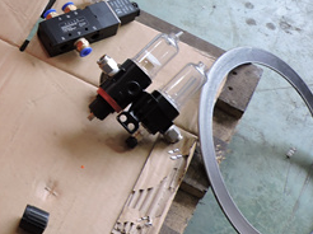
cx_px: -99
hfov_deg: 19.2
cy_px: -60
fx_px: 849
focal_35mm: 94
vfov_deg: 15.1
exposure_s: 1/50
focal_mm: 5.9
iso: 125
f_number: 3.2
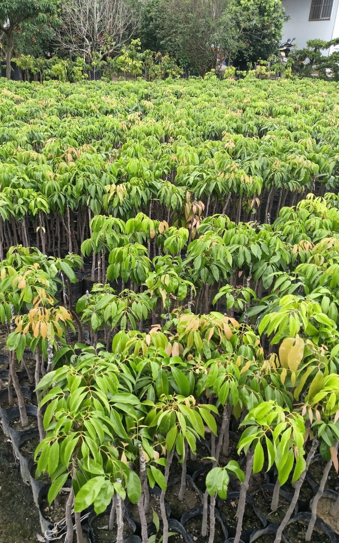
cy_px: 275
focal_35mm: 29
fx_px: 429
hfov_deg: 42.9
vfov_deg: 64.6
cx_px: 137
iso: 100
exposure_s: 1/120
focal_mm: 3.61
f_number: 1.8
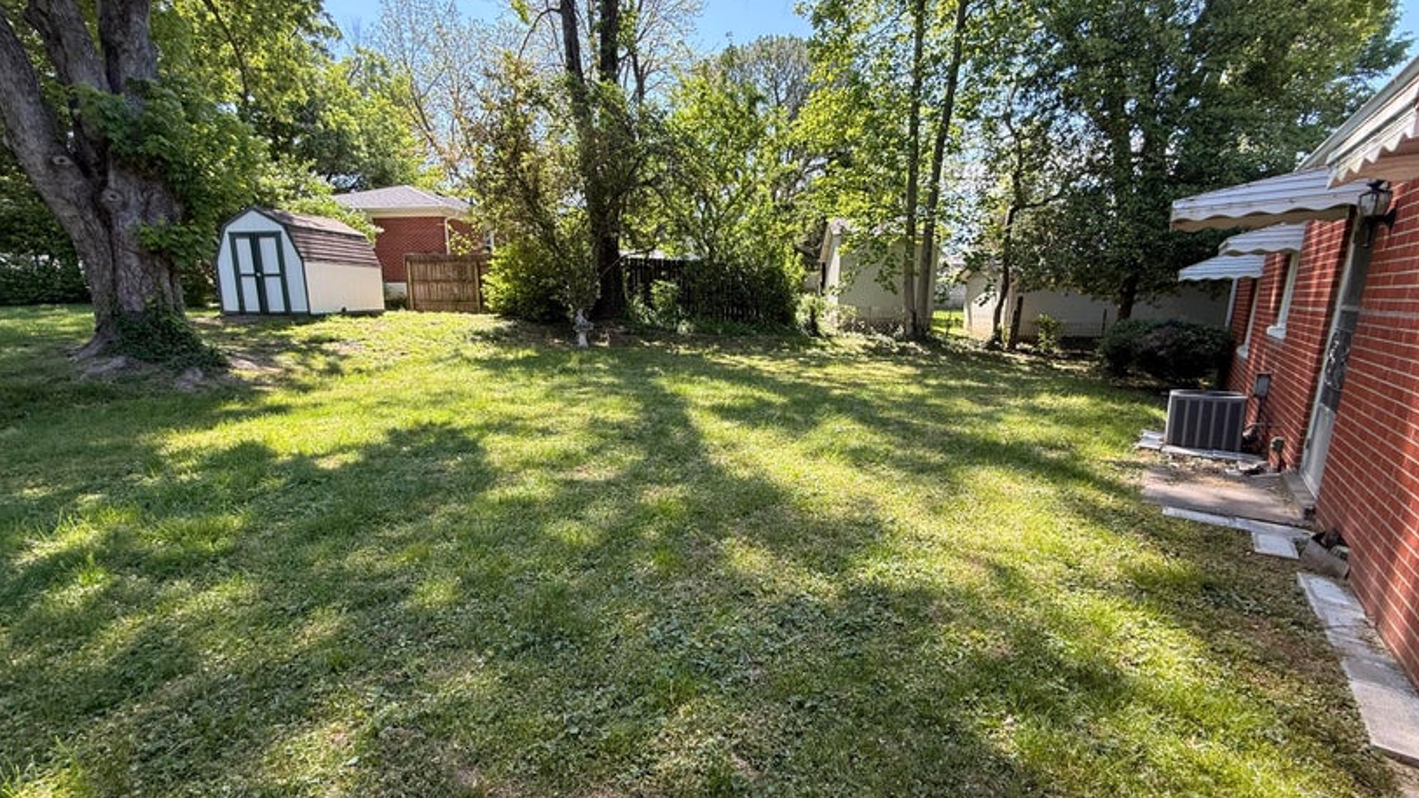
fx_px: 602
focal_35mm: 16
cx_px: 715
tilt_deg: -11.5
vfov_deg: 67.0
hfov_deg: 99.4
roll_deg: +0.9
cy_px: 421
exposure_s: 1/293
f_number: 2.2
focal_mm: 2.22
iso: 50
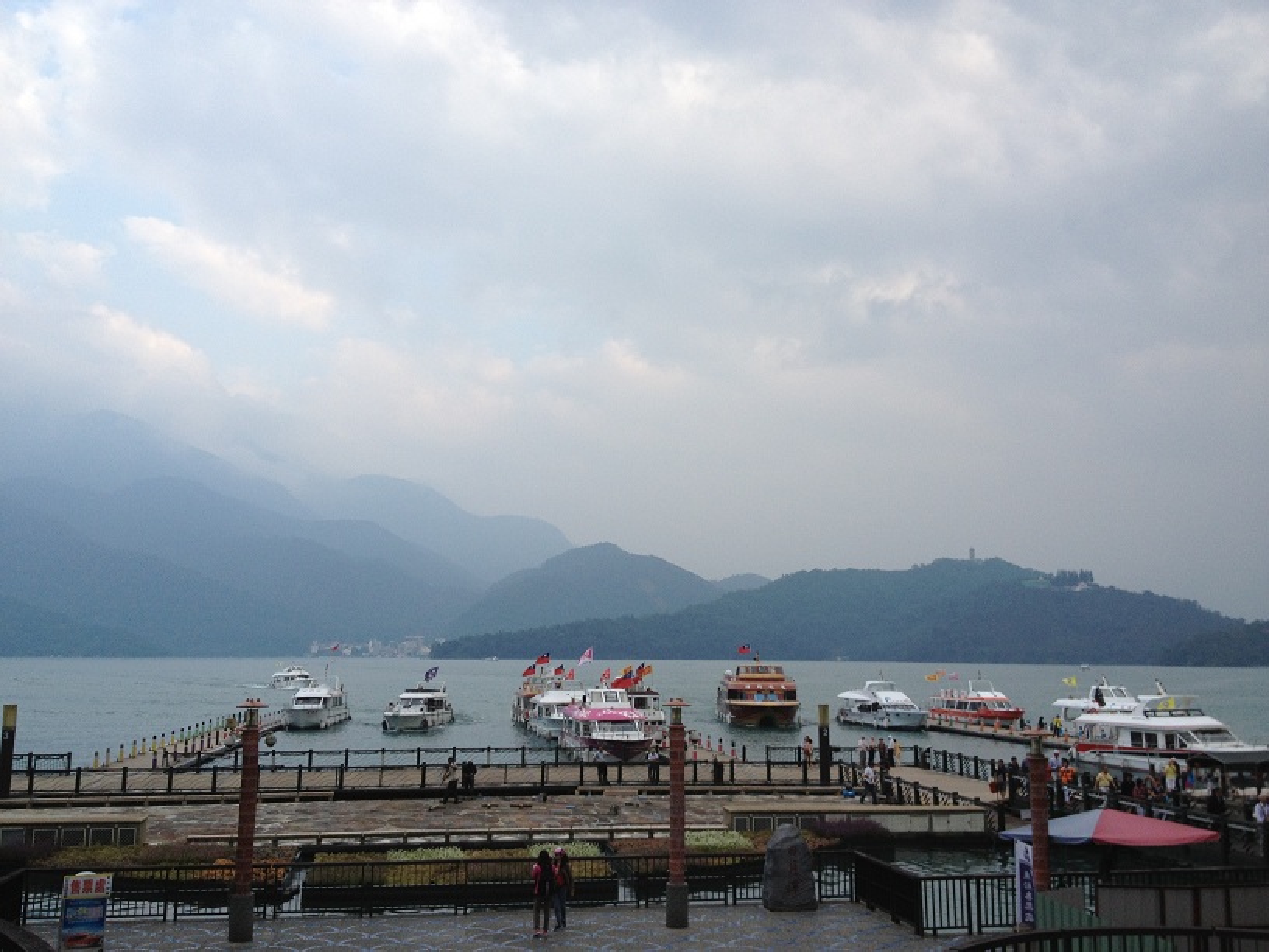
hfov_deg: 52.6
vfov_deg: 40.7
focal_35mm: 35
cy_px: 476
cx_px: 634
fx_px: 1283
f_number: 2.4
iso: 64
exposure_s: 1/445
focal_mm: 4.28
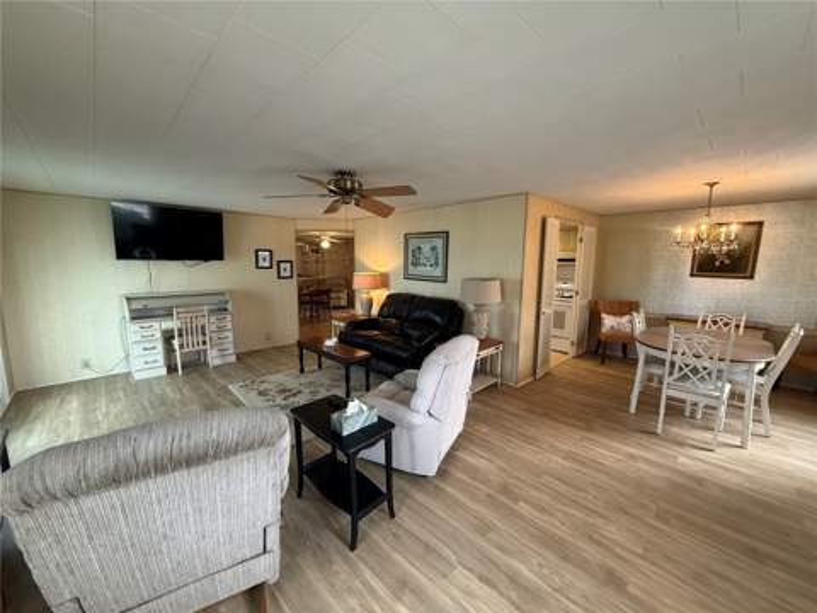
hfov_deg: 102.1
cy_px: 306
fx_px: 330
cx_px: 408
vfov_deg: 85.7
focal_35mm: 14
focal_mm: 2.22
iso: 250
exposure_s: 1/60
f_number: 2.2
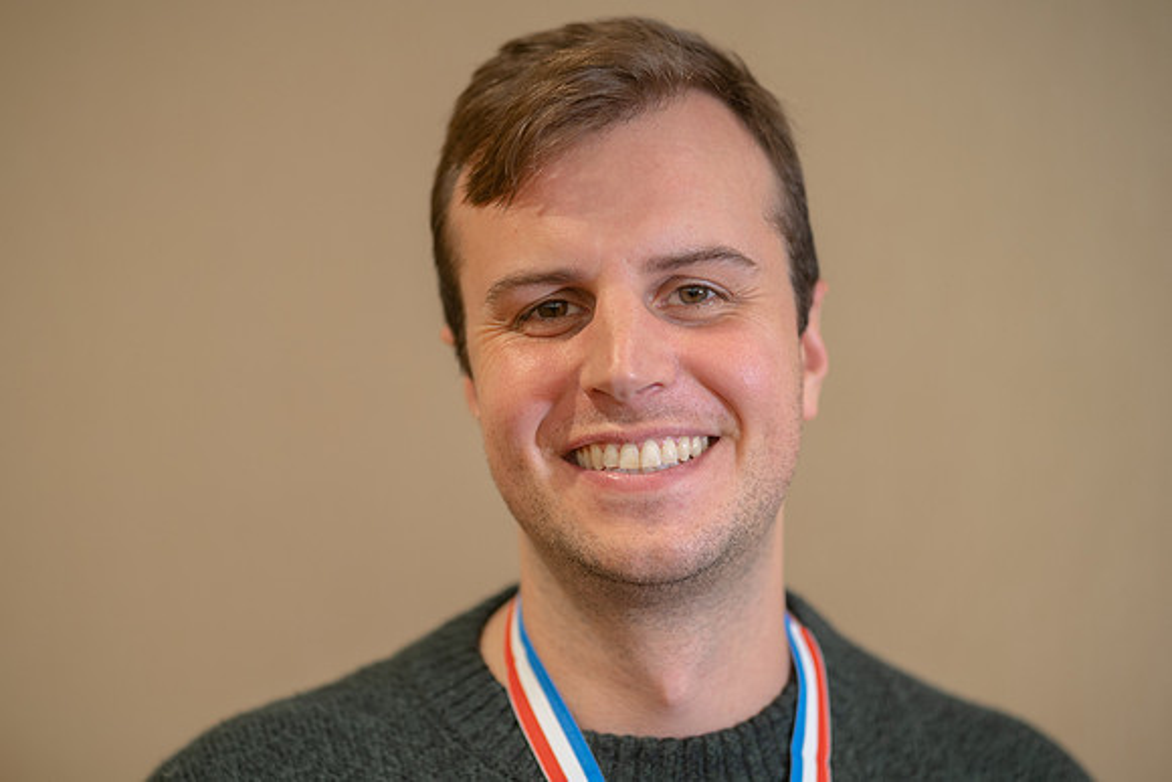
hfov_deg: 22.2
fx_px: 2990
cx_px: 546
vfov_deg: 14.9
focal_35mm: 92
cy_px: 400
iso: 500
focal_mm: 85
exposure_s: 1/250
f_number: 1.8
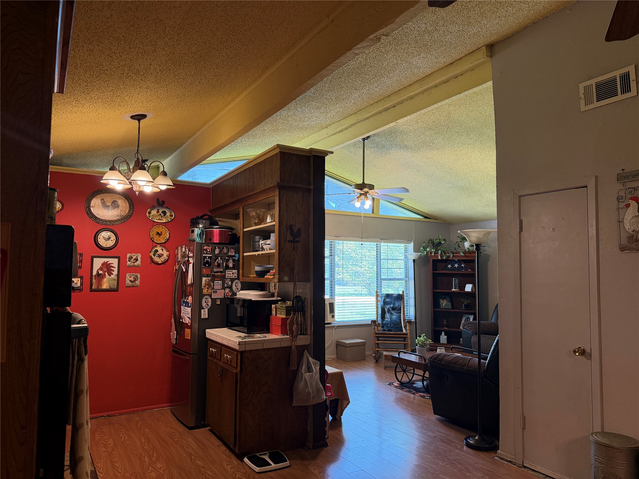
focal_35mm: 24
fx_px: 443
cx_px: 320
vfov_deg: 56.8
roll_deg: -0.6
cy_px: 240
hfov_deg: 71.6
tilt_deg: +4.3
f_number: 1.78
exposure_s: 1/120
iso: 320
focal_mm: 6.76
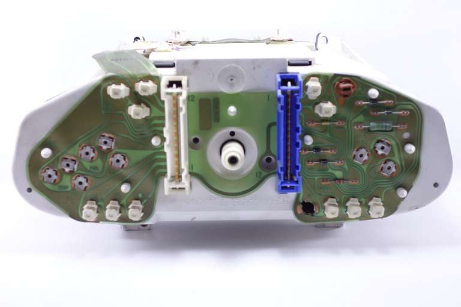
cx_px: 230
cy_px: 154
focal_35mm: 49
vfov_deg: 27.5
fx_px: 627
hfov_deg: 40.3
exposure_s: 1/50
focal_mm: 18.23
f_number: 3.2
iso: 250
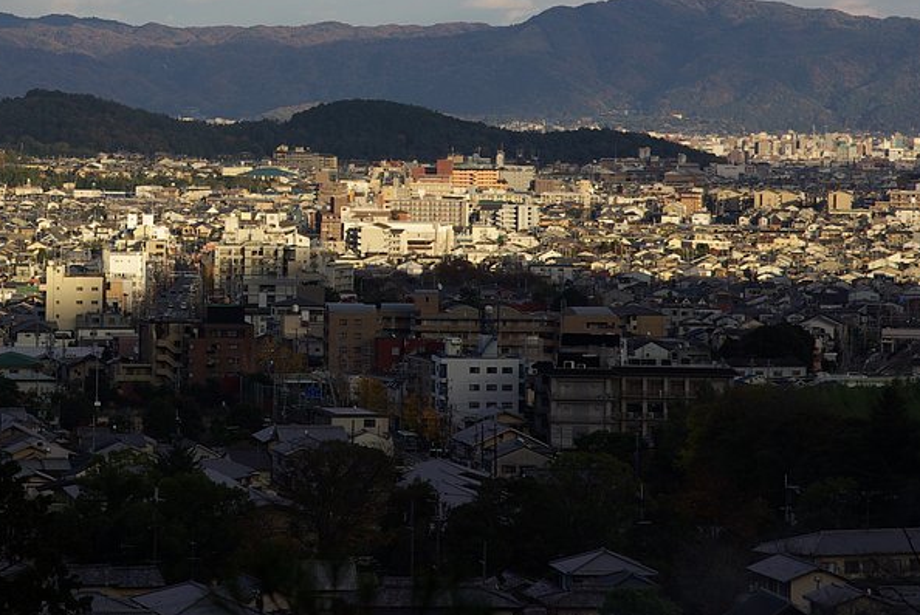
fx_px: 4629
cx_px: 249
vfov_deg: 7.6
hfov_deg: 11.3
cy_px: 140
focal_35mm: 181
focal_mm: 70
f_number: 6.3
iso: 100
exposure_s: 1/400
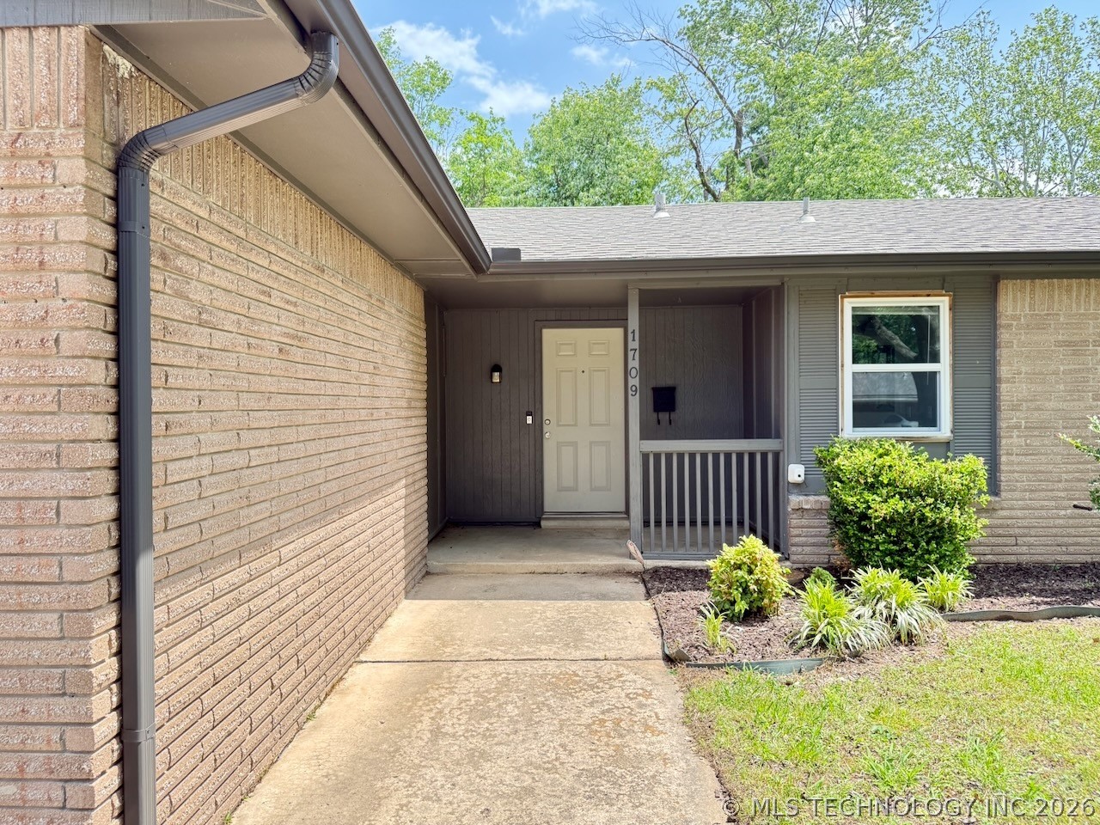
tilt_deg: -0.9
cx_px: 550
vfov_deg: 56.8
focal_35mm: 24
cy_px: 412
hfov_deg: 71.6
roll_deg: +0.6
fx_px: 763
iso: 100
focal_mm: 6.76
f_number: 1.78
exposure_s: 1/772
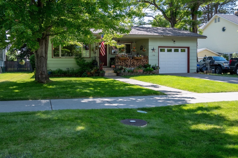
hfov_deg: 58.7
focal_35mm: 32
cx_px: 113
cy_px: 83
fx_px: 212
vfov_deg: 41.1
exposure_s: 1/1250
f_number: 8
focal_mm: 20
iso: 400
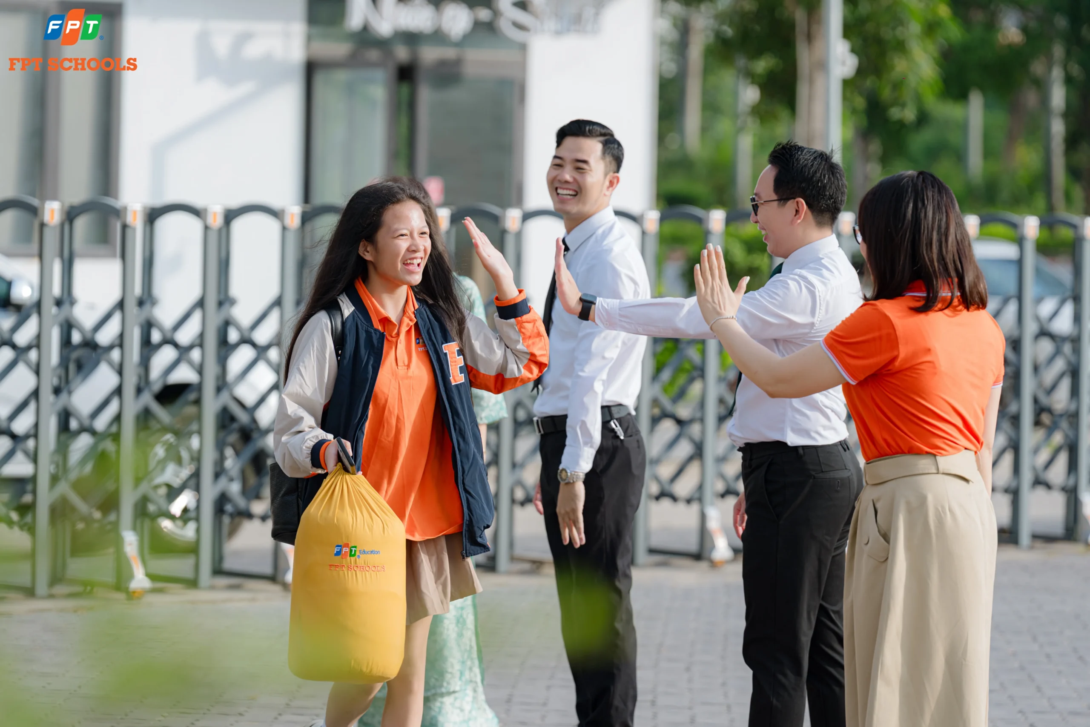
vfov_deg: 8.6
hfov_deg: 12.9
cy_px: 364
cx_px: 545
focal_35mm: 159
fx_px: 4814
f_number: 4
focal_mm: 159
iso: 100
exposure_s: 1/500
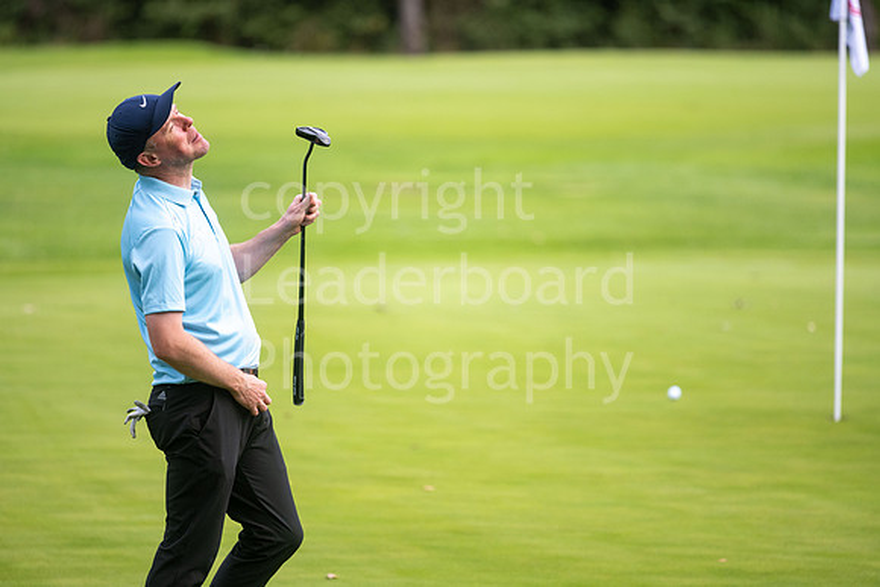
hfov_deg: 6.6
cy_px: 293
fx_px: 7603
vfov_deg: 4.4
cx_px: 435
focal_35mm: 311
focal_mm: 300
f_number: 4
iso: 640
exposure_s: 1/1250
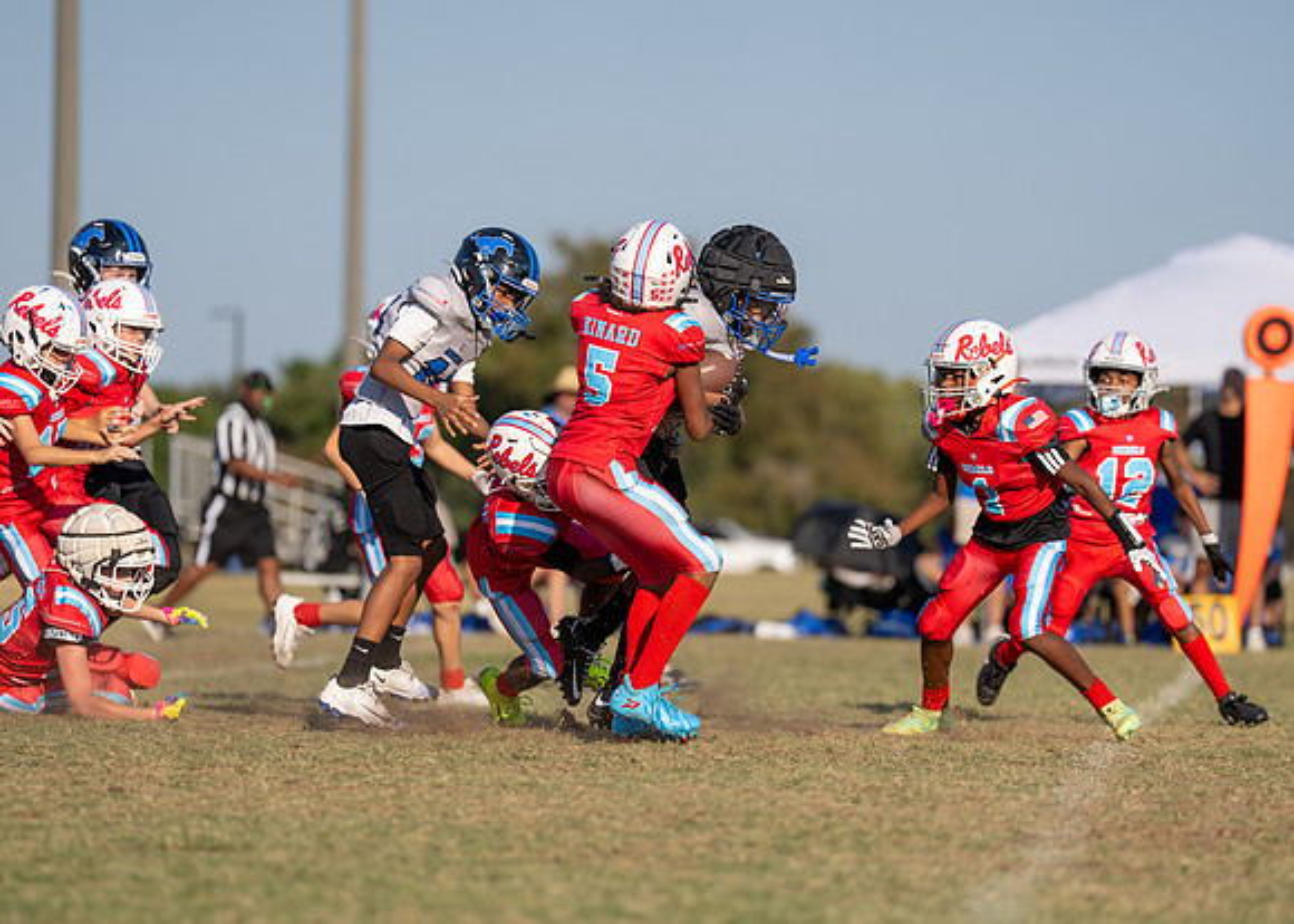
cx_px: 695
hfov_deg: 9.2
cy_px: 461
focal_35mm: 219
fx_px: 8051
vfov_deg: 6.6
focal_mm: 200
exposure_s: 1/3200
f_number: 3.2
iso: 125
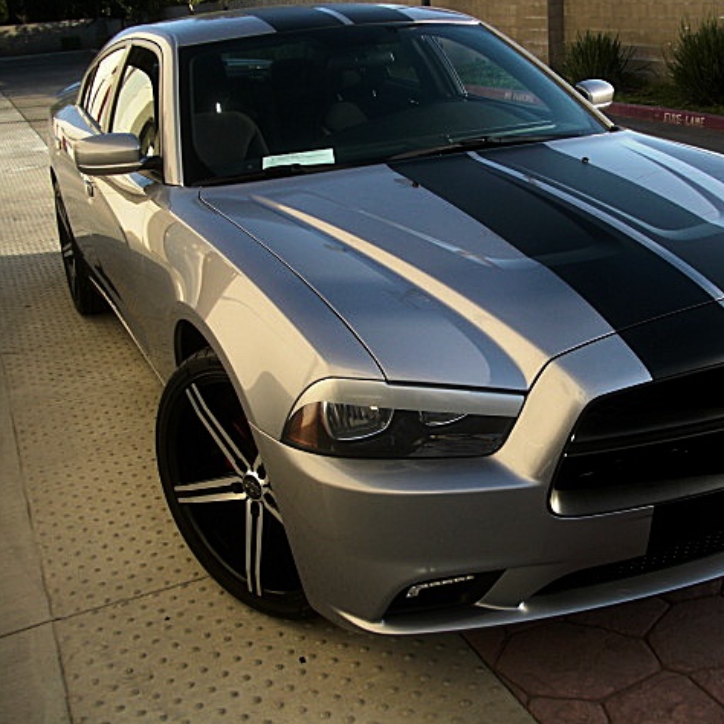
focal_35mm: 43
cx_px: 480
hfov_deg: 38.7
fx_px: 1018
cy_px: 359
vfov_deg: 39.2
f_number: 2.8
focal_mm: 6.3
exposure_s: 1/250
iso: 50
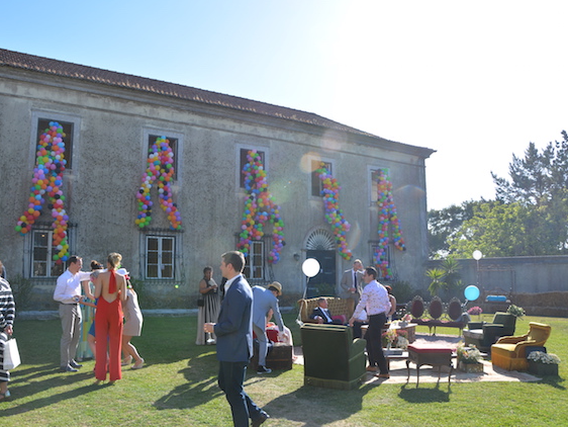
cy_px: 209
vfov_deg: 46.8
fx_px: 492
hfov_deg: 59.8
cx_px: 254
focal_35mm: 30
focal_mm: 18
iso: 100
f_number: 8
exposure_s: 1/160
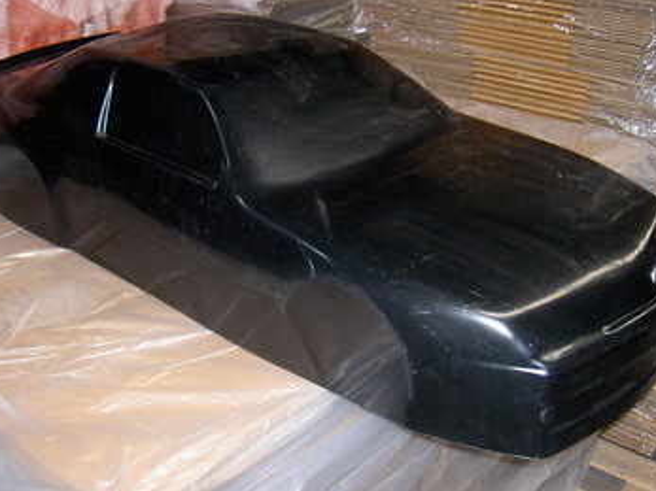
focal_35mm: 45
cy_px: 219
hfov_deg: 42.1
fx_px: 852
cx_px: 318
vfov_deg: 32.1
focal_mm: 8
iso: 100
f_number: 2.8
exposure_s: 1/59.5
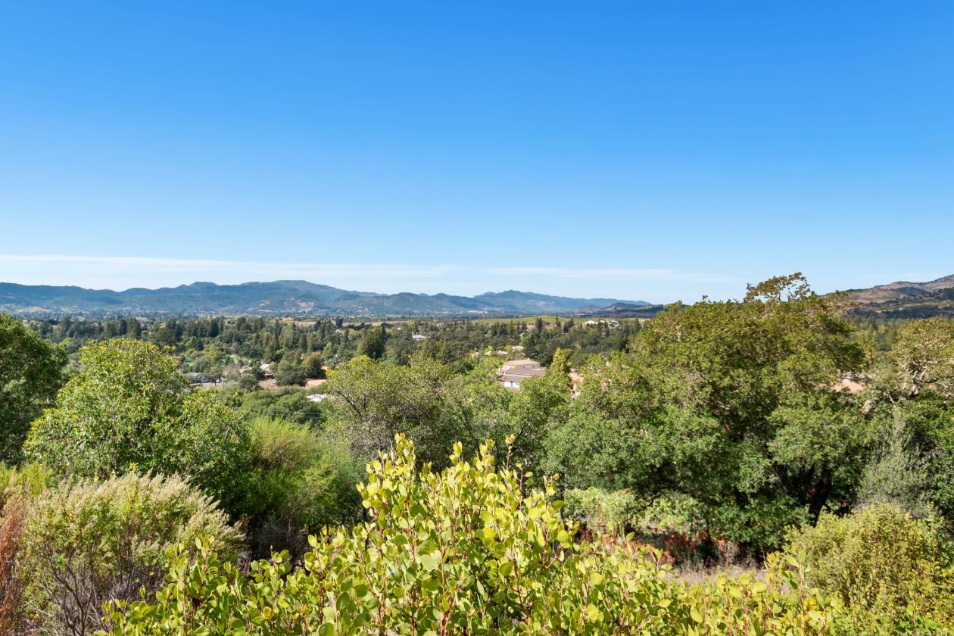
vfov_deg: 51.2
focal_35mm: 25
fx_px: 662
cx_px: 410
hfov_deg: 71.2
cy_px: 285
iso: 100
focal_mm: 14
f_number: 8
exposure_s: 1/125
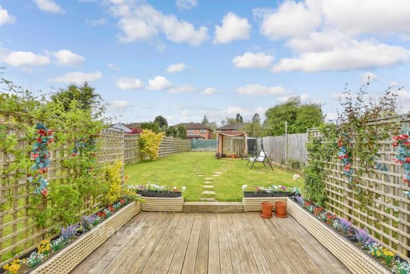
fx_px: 171
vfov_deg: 77.4
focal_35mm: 15
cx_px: 205
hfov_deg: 100.4
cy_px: 137
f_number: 8
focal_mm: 10
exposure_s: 1/200
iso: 320
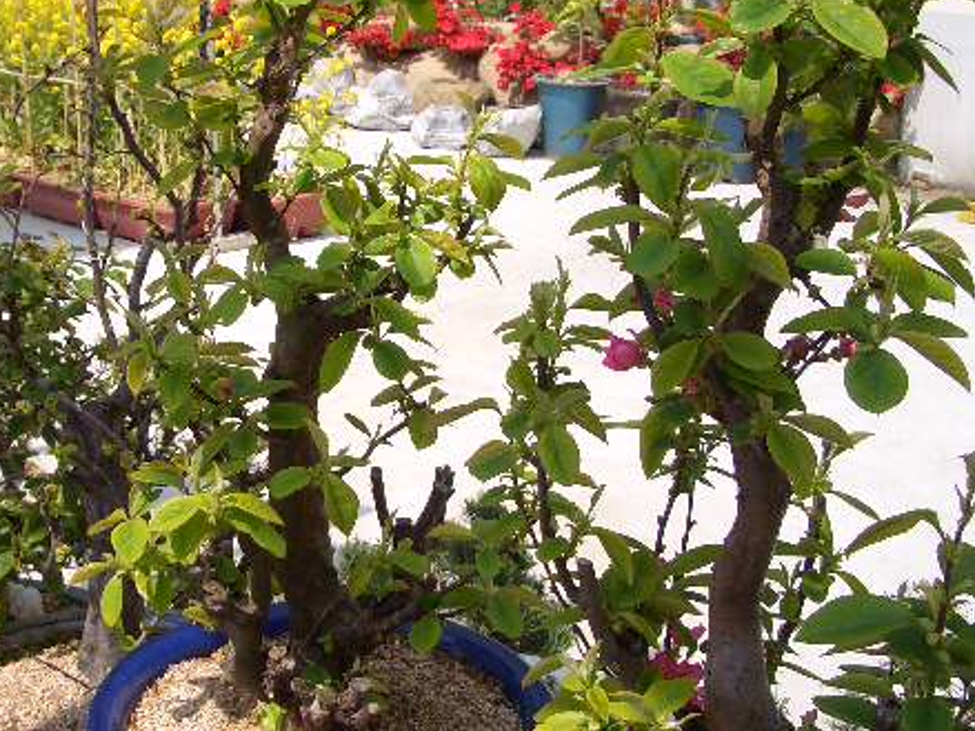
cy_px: 307
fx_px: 1436
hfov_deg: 37.0
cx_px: 306
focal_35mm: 51
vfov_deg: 28.5
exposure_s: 1/400
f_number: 4.3
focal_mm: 5.8
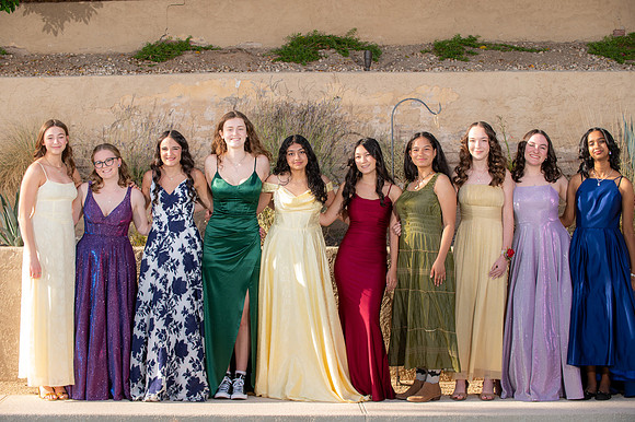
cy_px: 211
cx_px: 318
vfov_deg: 14.9
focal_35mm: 92
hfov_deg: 22.3
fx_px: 1614
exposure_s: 1/200
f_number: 6.3
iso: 100
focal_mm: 90
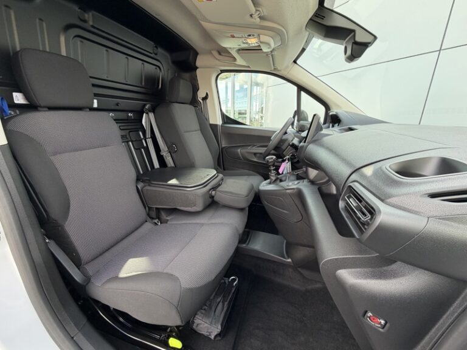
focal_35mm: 14
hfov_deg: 102.1
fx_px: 189
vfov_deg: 85.7
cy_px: 175
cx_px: 234
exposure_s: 1/121
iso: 100
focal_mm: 2.22
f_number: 2.2
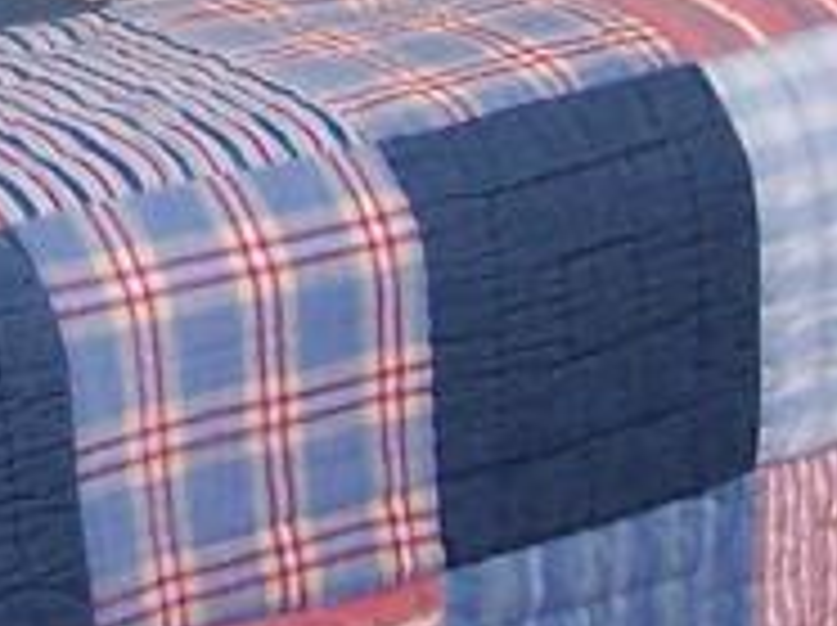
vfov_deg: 5.6
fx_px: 6327
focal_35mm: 262
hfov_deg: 7.5
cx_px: 50
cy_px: -329
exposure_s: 1/60
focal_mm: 6.3
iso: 140
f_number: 2.8
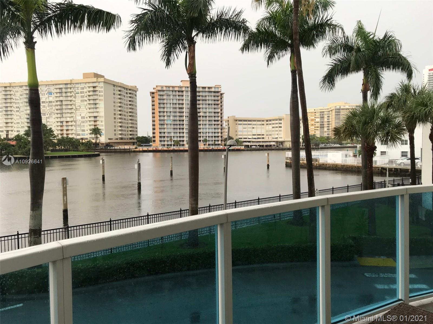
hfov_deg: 63.4
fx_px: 350
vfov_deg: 49.7
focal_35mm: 28
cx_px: 216
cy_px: 162
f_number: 1.8
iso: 20
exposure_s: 1/120
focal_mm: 3.99
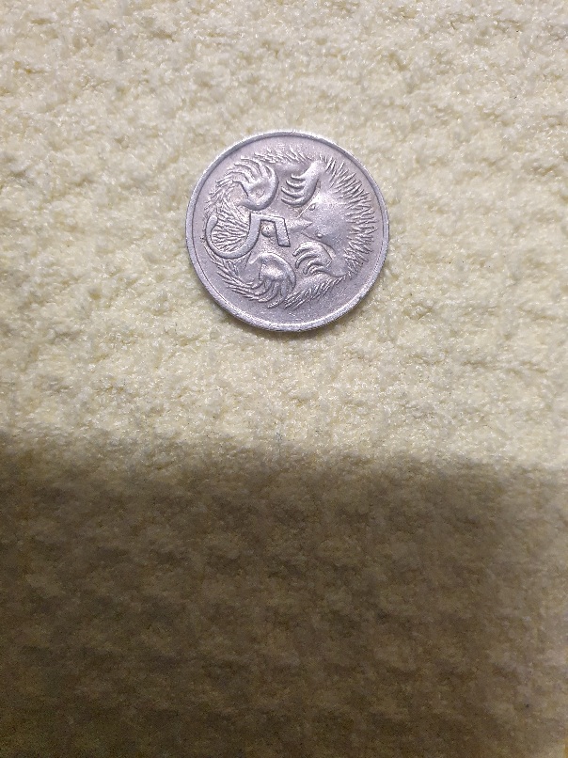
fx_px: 569
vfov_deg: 67.3
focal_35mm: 26
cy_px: 379
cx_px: 284
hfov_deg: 53.0
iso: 640
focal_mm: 4.32
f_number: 2.4
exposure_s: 1/50
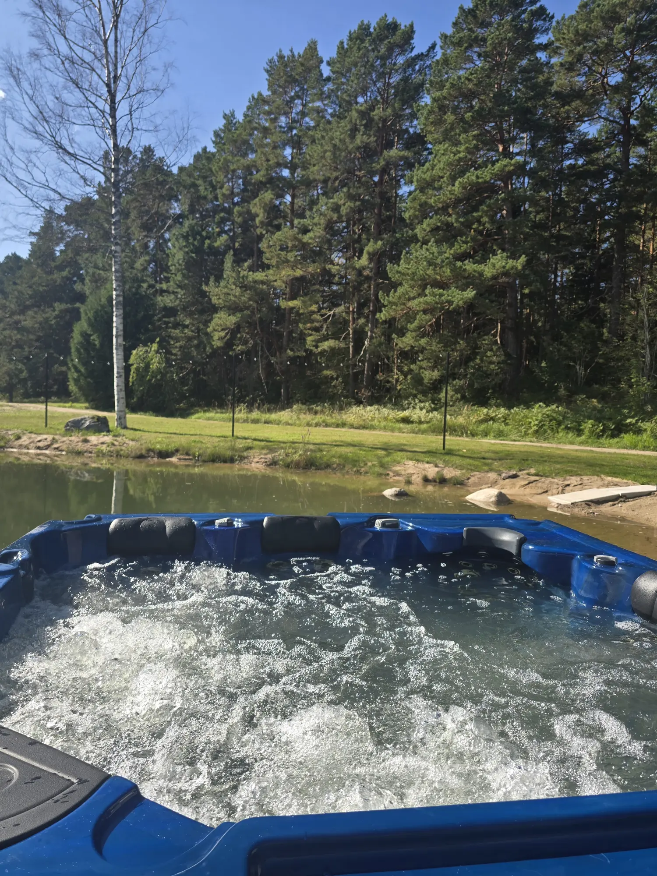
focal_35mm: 23
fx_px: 582
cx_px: 328
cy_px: 438
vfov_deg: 73.9
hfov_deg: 58.9
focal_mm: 6.3
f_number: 1.7
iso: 12
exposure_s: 1/500
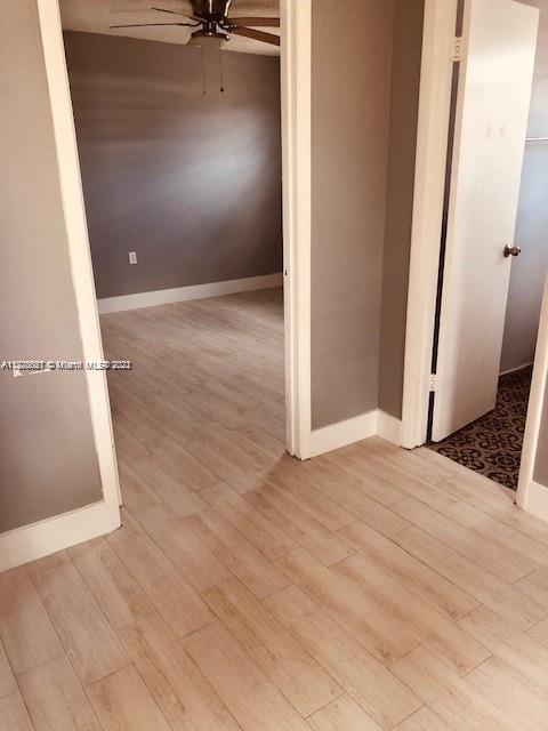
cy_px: 366
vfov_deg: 63.4
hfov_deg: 49.7
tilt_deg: -18.1
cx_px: 274
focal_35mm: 28
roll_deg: +2.8
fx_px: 591
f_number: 1.8
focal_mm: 3.99
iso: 32
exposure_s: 1/30
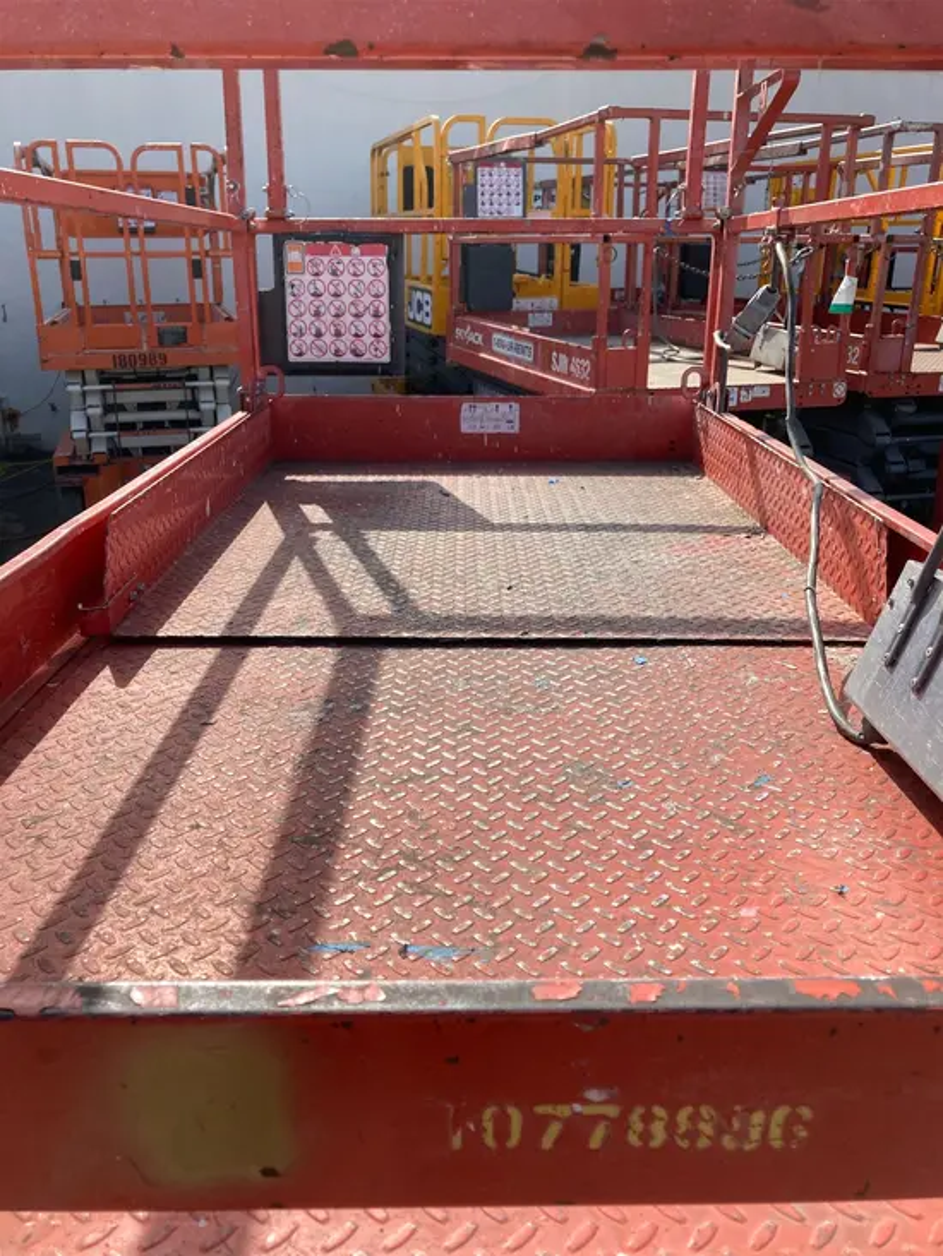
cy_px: 628
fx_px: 1017
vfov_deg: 63.4
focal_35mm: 28
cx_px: 472
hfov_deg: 49.8
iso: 20
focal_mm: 3.99
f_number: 1.8
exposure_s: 1/1621
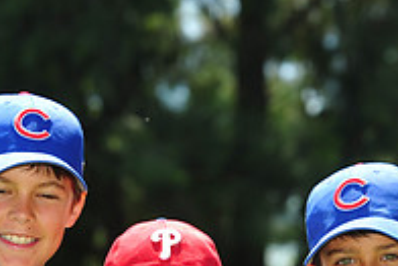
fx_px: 5399
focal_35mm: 488
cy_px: 368
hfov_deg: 4.2
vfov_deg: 2.8
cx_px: 156
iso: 200
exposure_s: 1/320
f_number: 5.6
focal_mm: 165
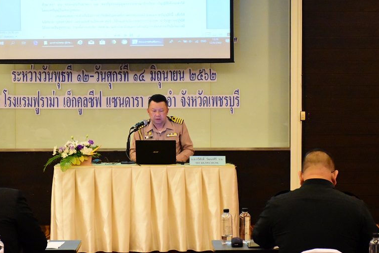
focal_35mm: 99
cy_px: 145
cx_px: 162
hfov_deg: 20.6
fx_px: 1043
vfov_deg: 13.8
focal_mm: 56
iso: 8000
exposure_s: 1/80
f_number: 4.8
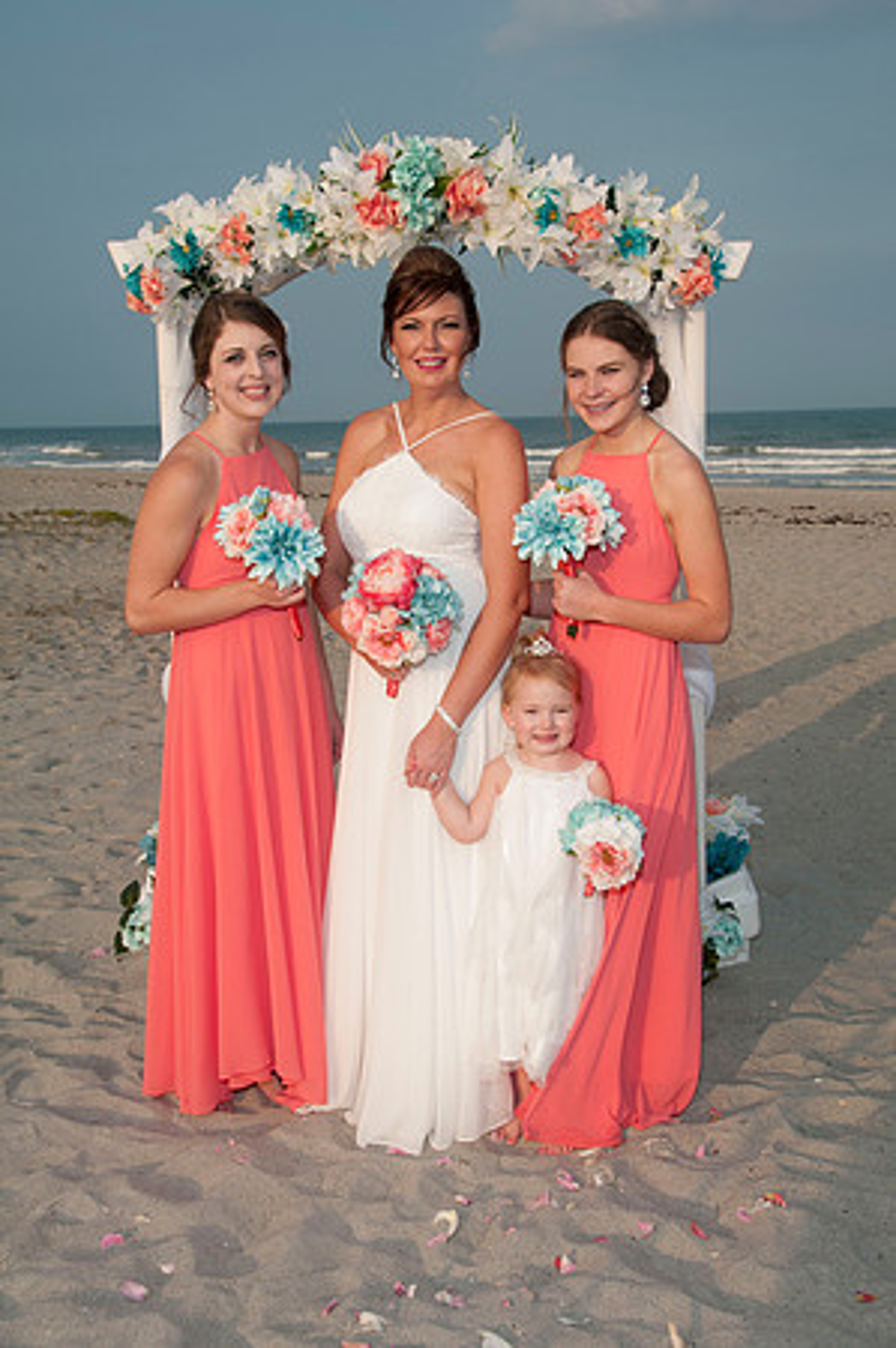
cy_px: 674
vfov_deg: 45.0
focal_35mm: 44
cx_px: 448
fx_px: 1628
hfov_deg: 30.8
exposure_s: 1/250
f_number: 8
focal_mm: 29
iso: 100
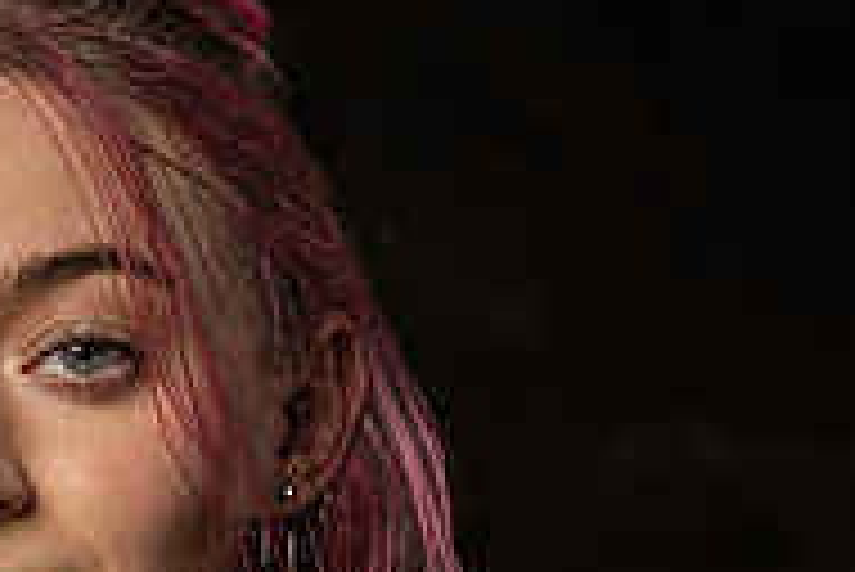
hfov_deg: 10.3
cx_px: 140
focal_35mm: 198
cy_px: 826
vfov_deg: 6.9
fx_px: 4706
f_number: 2.8
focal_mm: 65
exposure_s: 1/400
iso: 400
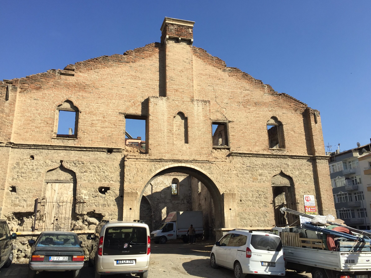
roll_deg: +0.6
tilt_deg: +17.0
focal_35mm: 31
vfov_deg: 45.4
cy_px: 137
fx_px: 332
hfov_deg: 58.3
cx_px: 181
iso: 32
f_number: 2.2
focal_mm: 4.15
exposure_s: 1/1799
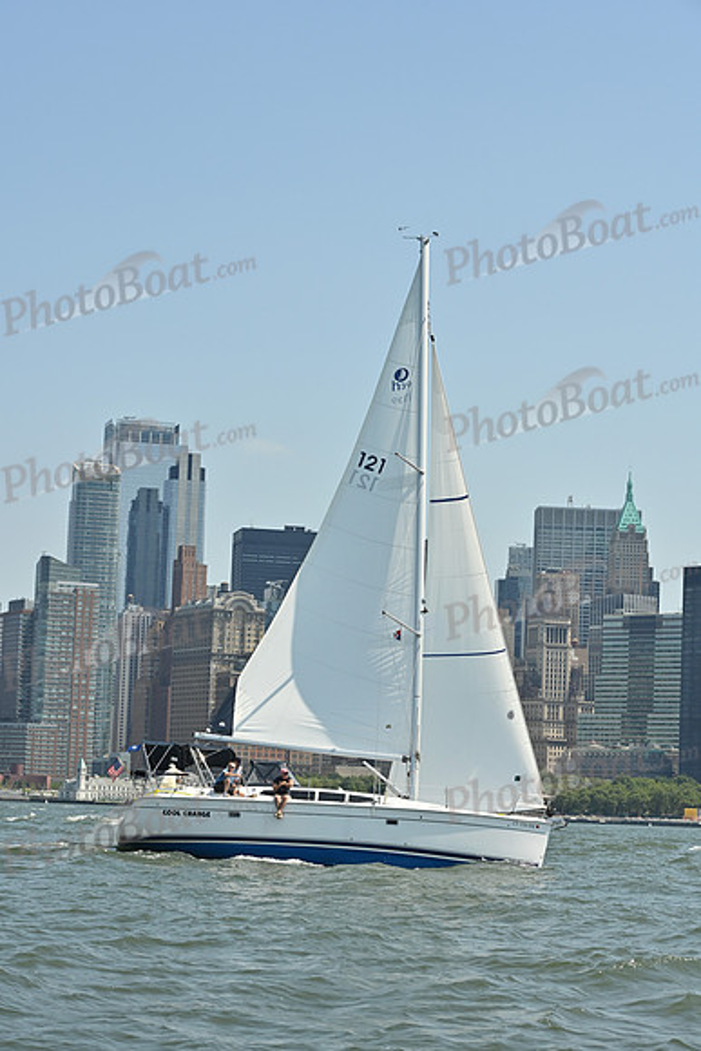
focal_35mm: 86
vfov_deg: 23.6
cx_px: 350
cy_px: 526
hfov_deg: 15.9
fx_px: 2510
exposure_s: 1/1250
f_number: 9
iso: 320
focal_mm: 86
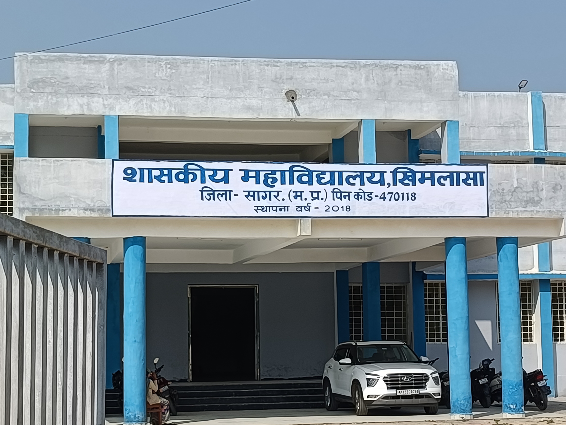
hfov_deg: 23.0
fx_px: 1390
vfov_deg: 17.4
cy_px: 212
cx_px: 283
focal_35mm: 85
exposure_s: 1/973
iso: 104
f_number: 1.7
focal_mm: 4.7
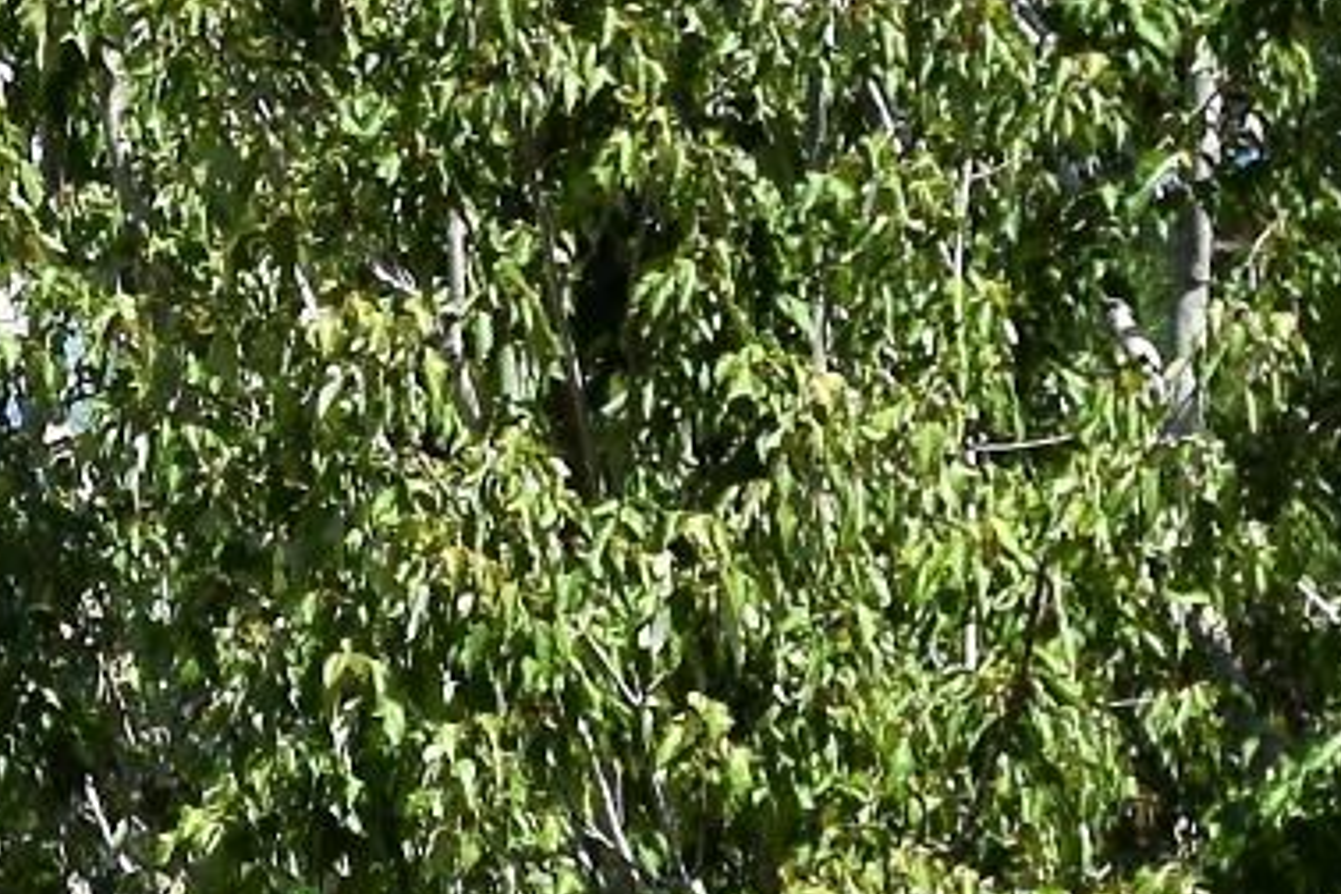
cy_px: 1710
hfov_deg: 6.6
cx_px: -2455
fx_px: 10653
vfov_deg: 4.7
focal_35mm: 286
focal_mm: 24
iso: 220
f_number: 11
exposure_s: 1/500
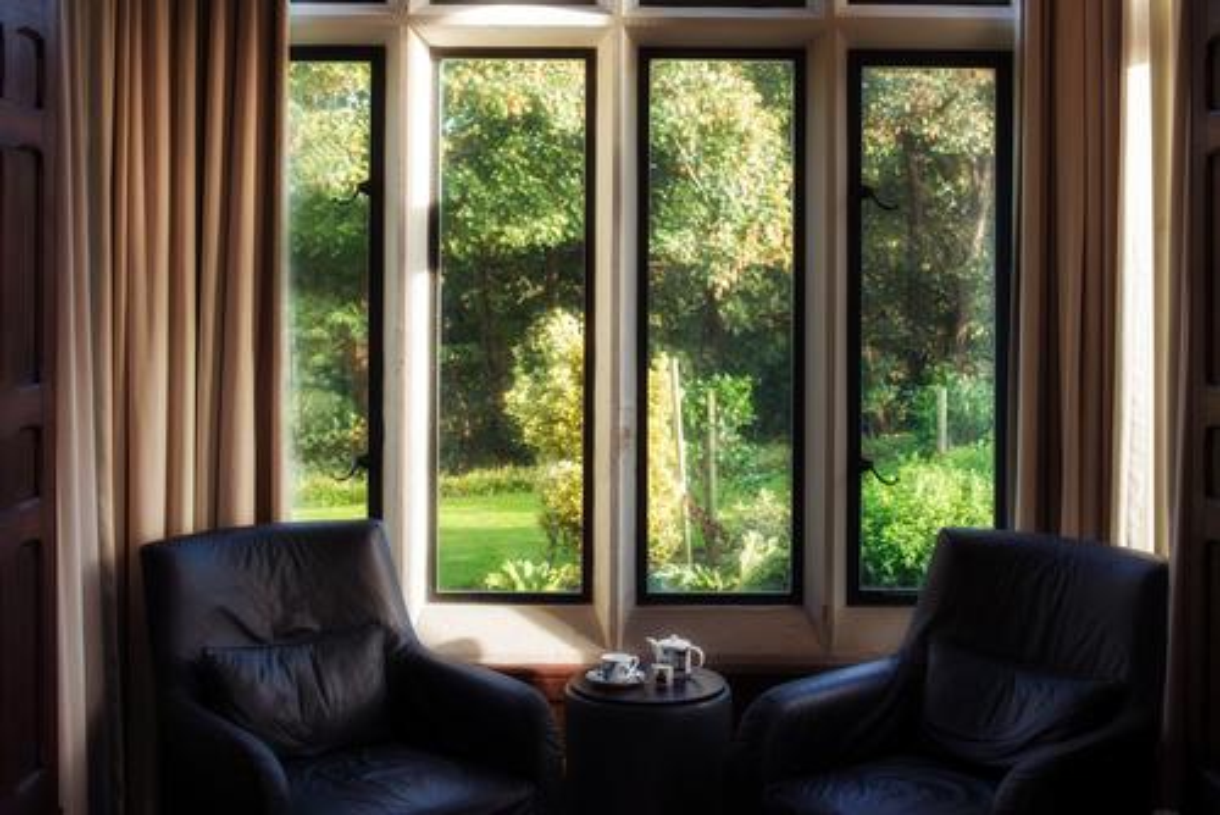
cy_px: 408
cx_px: 610
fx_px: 1526
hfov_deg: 43.6
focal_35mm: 45
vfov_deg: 29.9
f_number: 8
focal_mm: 45
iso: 100
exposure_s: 1/10
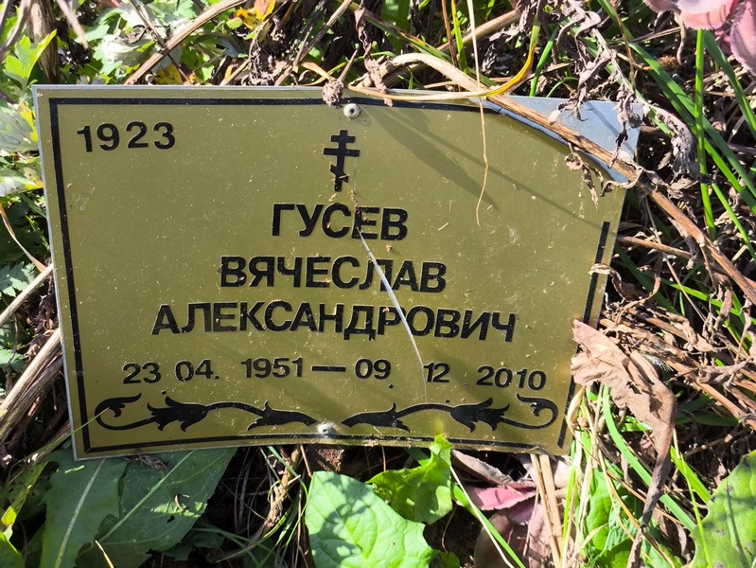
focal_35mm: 50
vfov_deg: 29.1
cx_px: 378
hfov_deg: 38.2
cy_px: 284
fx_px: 1092
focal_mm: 4.71
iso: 50
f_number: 1.7
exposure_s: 1/499
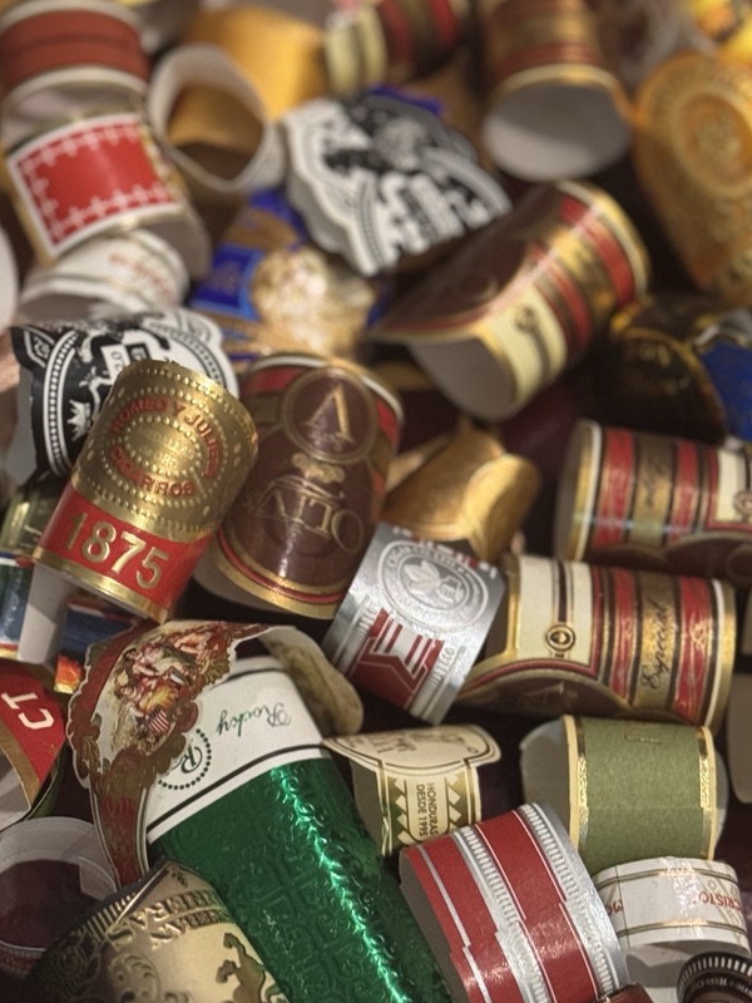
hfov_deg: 17.5
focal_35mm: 84
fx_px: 2433
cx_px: 262
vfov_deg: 23.3
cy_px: 430
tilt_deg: -59.7
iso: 400
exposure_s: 1/33
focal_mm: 6.76
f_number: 1.78
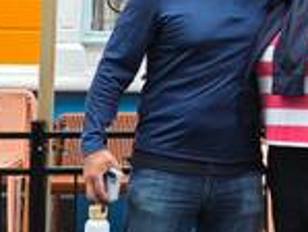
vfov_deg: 12.8
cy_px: -91
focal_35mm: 111
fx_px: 988
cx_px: 217
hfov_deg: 17.6
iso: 64
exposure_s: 1/180
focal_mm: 6.3
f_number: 1.7
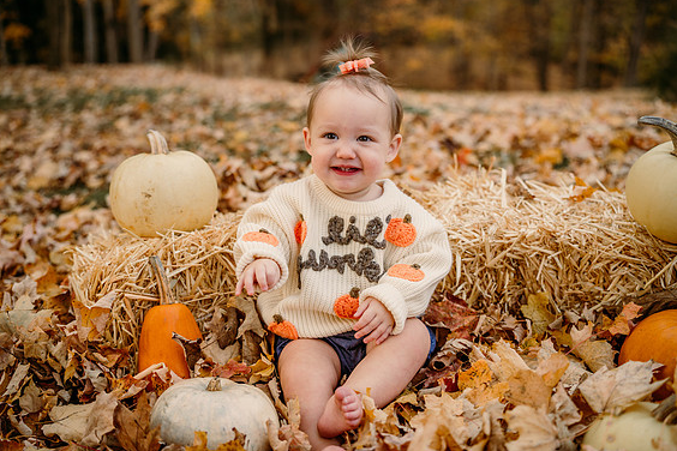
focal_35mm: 36
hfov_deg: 53.1
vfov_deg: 36.9
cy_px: 226
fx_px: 677
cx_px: 330
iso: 250
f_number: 2.2
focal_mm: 35
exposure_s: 1/400
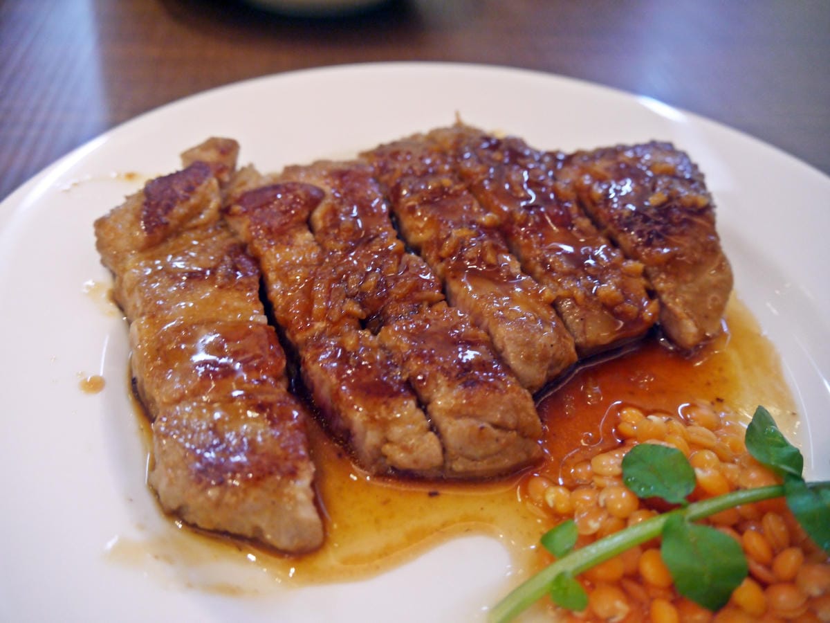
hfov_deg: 63.4
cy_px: 312
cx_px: 415
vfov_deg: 49.7
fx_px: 671
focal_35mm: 28
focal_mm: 14
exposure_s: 1/60
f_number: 3.5
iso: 640
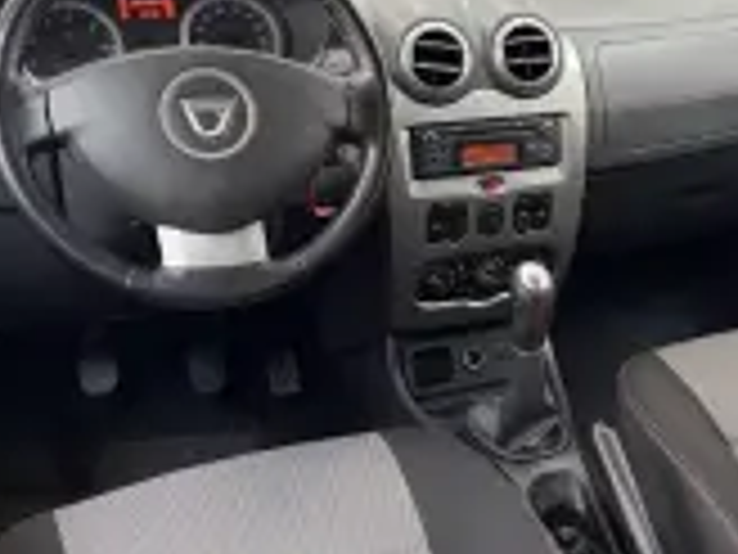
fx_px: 1215
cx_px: 540
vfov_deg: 25.6
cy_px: 248
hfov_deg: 33.2
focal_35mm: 57
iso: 160
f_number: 1.6
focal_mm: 5.96
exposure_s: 1/50
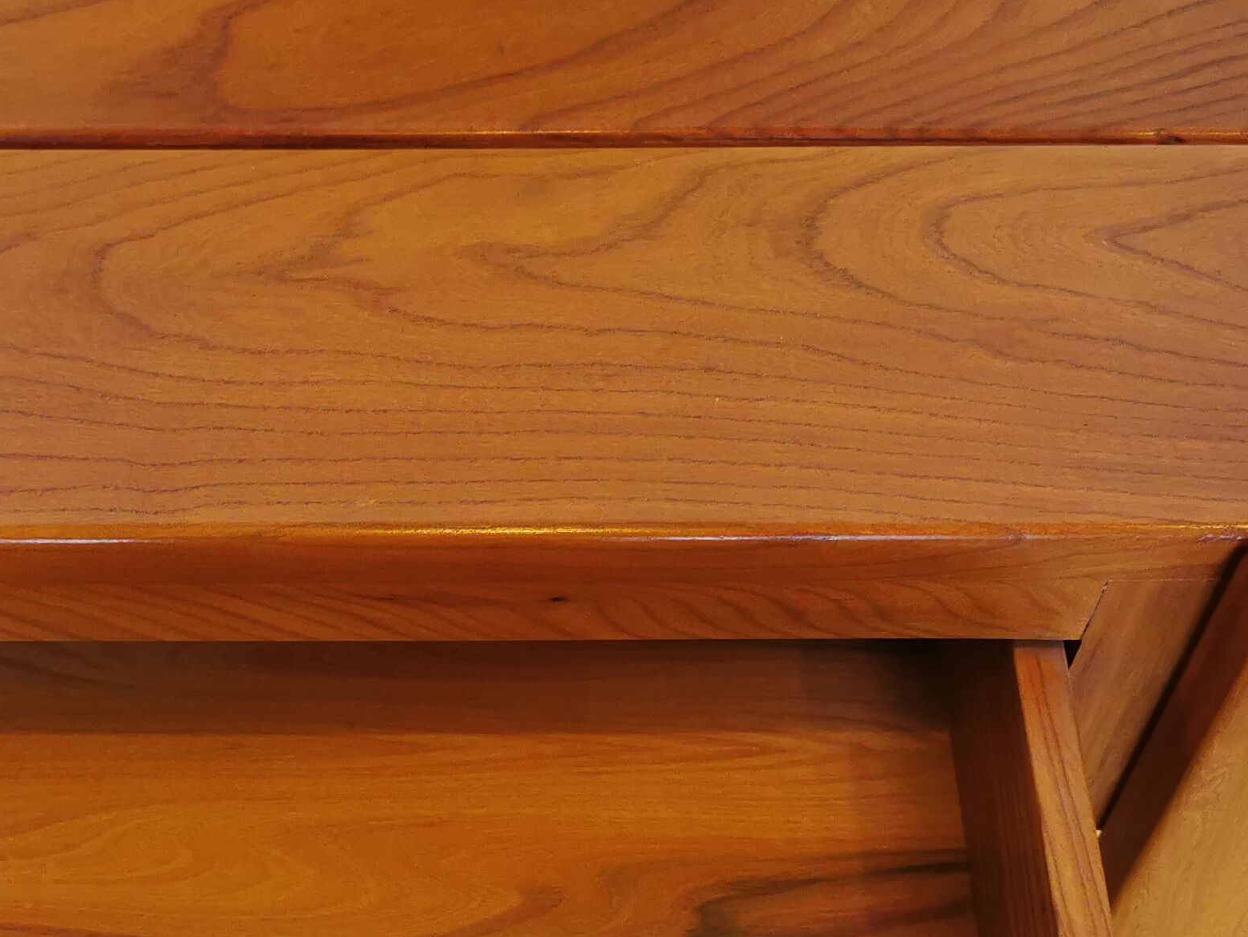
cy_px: 766
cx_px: 379
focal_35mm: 63
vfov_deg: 22.9
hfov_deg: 30.4
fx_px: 2272
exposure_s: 1/50
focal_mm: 5.58
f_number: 1.8
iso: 160
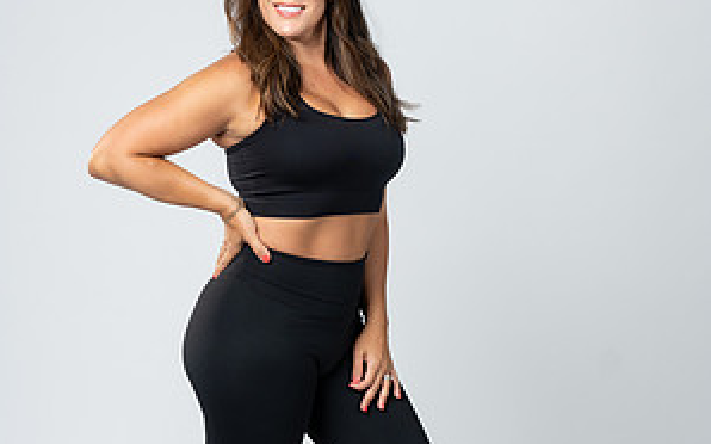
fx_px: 2537
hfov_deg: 16.0
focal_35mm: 131
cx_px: 356
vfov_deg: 10.0
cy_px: 306
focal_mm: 85
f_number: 3.5
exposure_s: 1/160
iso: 200
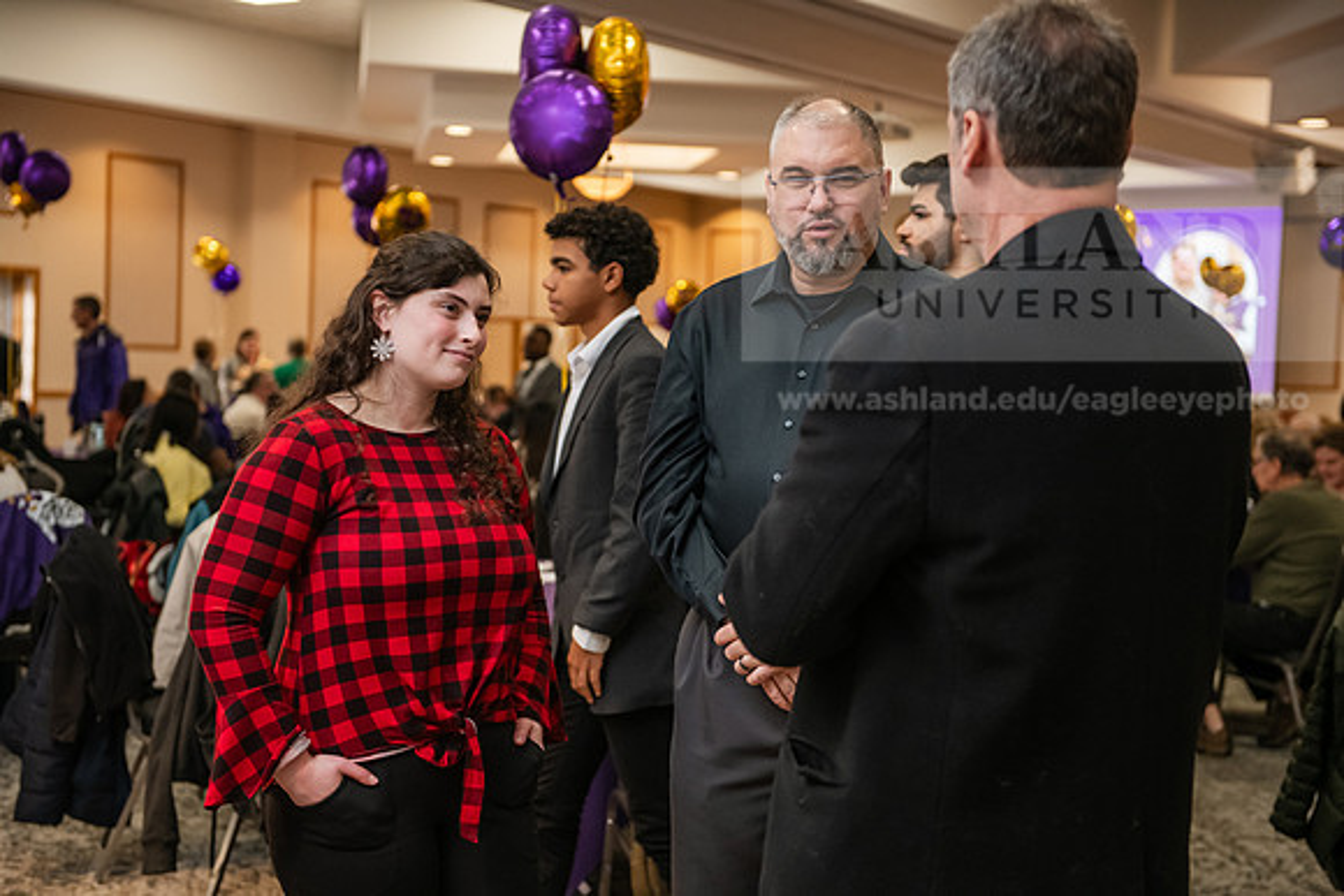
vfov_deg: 24.2
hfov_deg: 35.6
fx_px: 2091
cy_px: 448
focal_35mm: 56
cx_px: 672
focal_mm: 56
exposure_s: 1/160
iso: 2000
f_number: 3.2
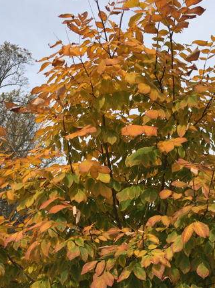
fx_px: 448
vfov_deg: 33.9
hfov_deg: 26.9
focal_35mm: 54
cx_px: 132
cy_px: 253
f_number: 2.2
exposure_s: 1/1364
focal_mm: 4.15
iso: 32
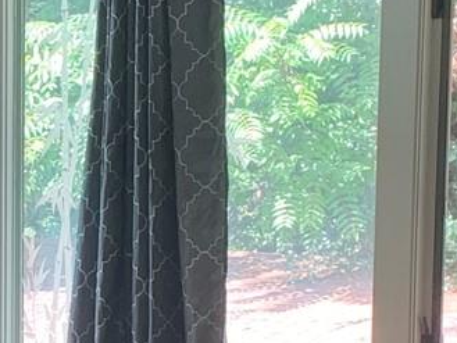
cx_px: -25
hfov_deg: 12.0
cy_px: 306
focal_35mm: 162
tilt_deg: -5.0
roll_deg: +0.4
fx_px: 2140
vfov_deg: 9.1
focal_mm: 4.25
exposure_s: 1/121
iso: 64
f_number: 1.8
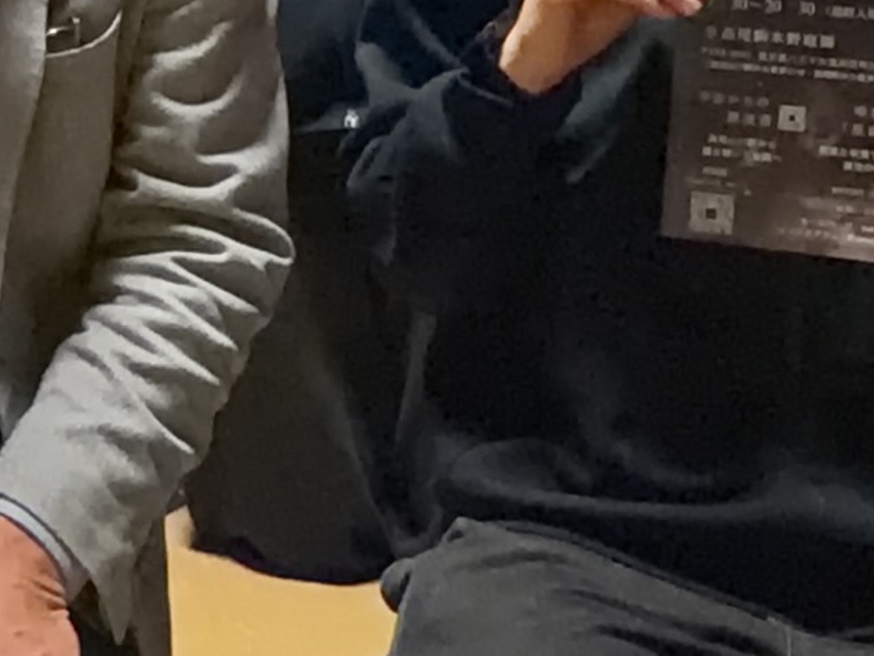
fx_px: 2248
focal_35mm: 89
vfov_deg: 16.1
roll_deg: -2.8
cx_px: -156
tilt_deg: -2.5
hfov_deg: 20.6
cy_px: -72
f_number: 2.2
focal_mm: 2.22
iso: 1250
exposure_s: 1/33
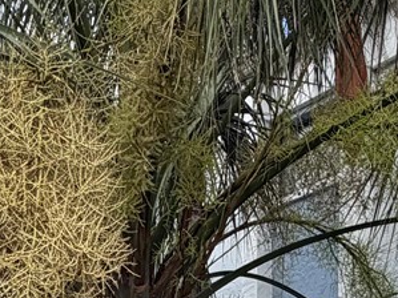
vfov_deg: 15.9
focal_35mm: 75
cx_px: 91
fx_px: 862
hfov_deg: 25.6
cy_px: 577
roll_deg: +0.7
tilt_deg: -4.2
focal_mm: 2.22
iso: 40
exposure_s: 1/658
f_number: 2.2
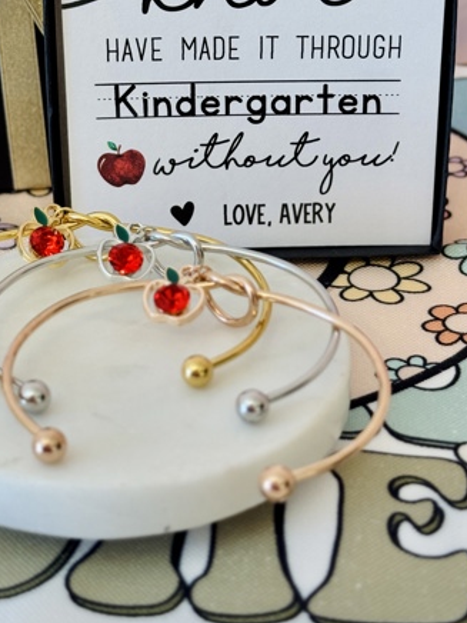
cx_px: 221
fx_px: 1385
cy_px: 224
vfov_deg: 25.2
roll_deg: +1.1
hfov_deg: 19.1
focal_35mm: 77
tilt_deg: -28.3
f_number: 1.78
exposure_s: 1/60
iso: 50
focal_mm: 6.76
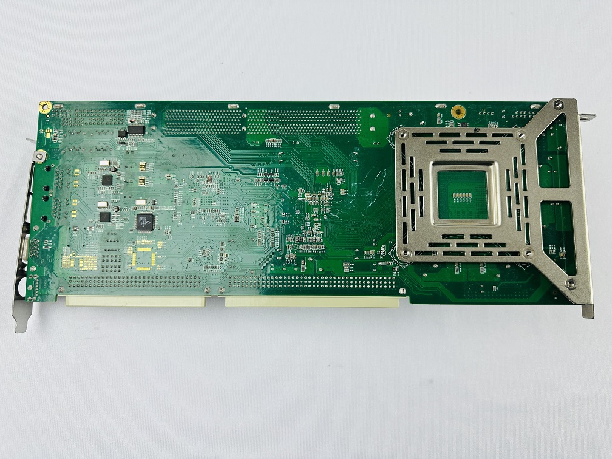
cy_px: 230
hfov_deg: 71.6
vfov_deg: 56.8
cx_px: 306
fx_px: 424
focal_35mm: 24
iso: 80
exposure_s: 1/120
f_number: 1.78
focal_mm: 6.86
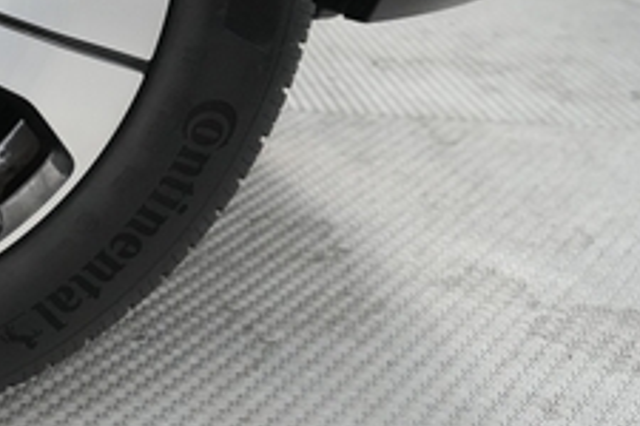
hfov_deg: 23.9
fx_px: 1262
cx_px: -256
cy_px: -65
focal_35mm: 71
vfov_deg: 18.3
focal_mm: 25
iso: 6400
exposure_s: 1/160
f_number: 4
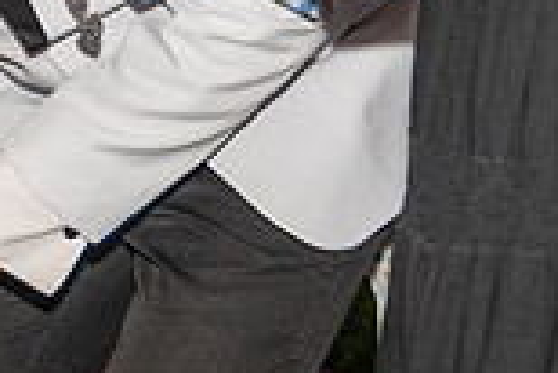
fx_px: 3103
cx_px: -333
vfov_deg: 6.8
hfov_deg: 9.9
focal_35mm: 200
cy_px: -103
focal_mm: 39
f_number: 5
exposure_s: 1/200
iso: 2000
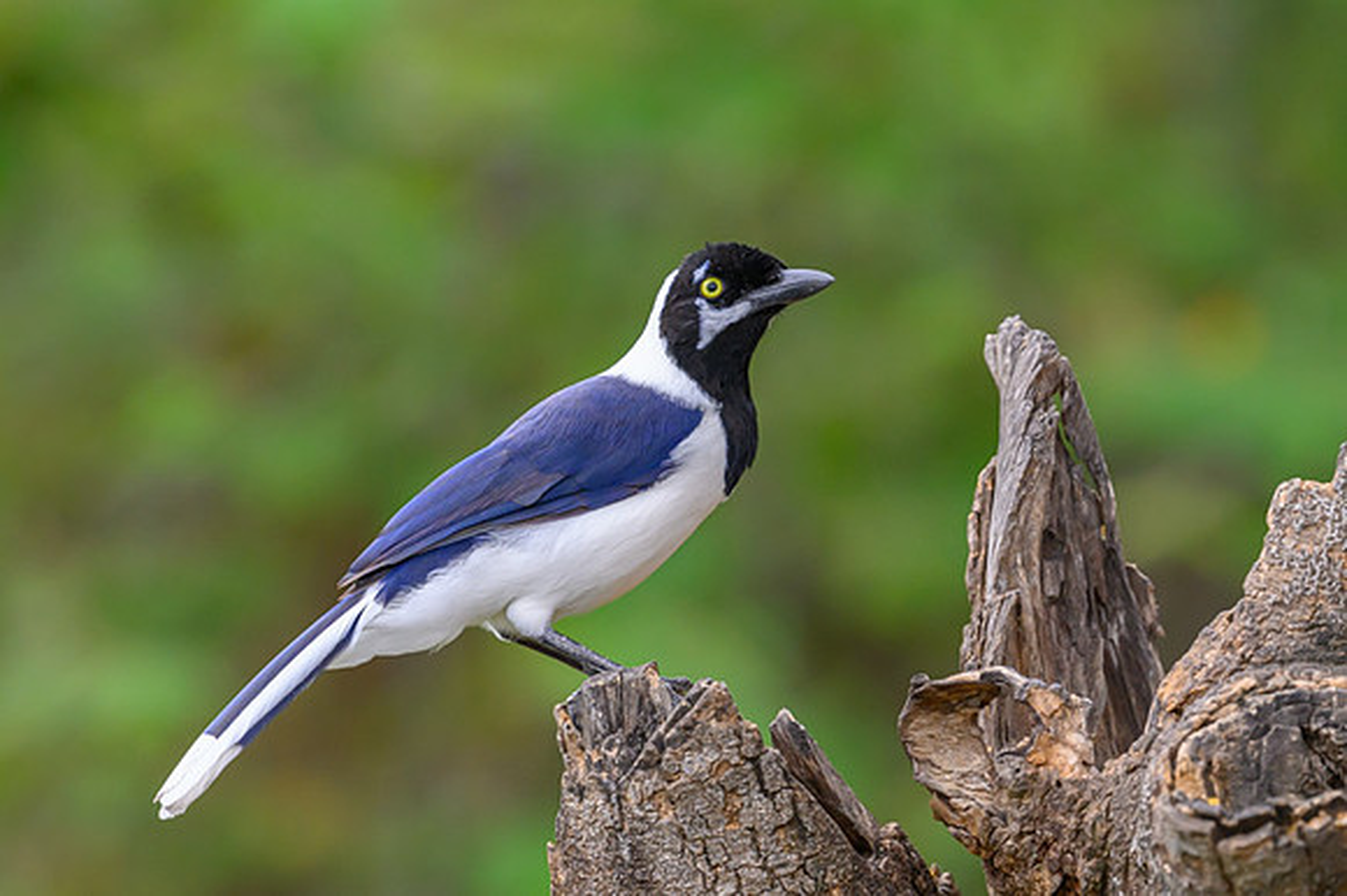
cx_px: 722
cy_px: 394
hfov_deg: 4.1
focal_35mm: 506
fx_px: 18929
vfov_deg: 2.7
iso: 2500
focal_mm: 400
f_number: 5.6
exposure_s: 1/500
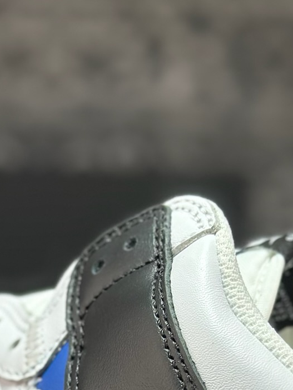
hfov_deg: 10.6
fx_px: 1579
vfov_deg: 13.4
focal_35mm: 140
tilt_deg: -54.0
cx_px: 54
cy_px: 556
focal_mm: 6.86
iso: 80
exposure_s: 1/1009
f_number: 1.78
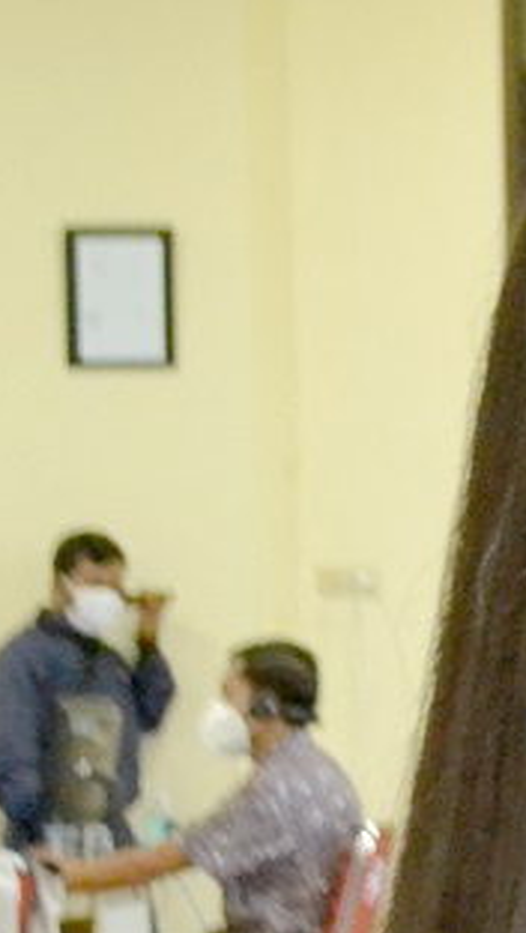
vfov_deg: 12.8
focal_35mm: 167
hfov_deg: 6.2
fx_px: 4132
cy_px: 748
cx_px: 1959
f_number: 5
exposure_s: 1/100
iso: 3200
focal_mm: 24
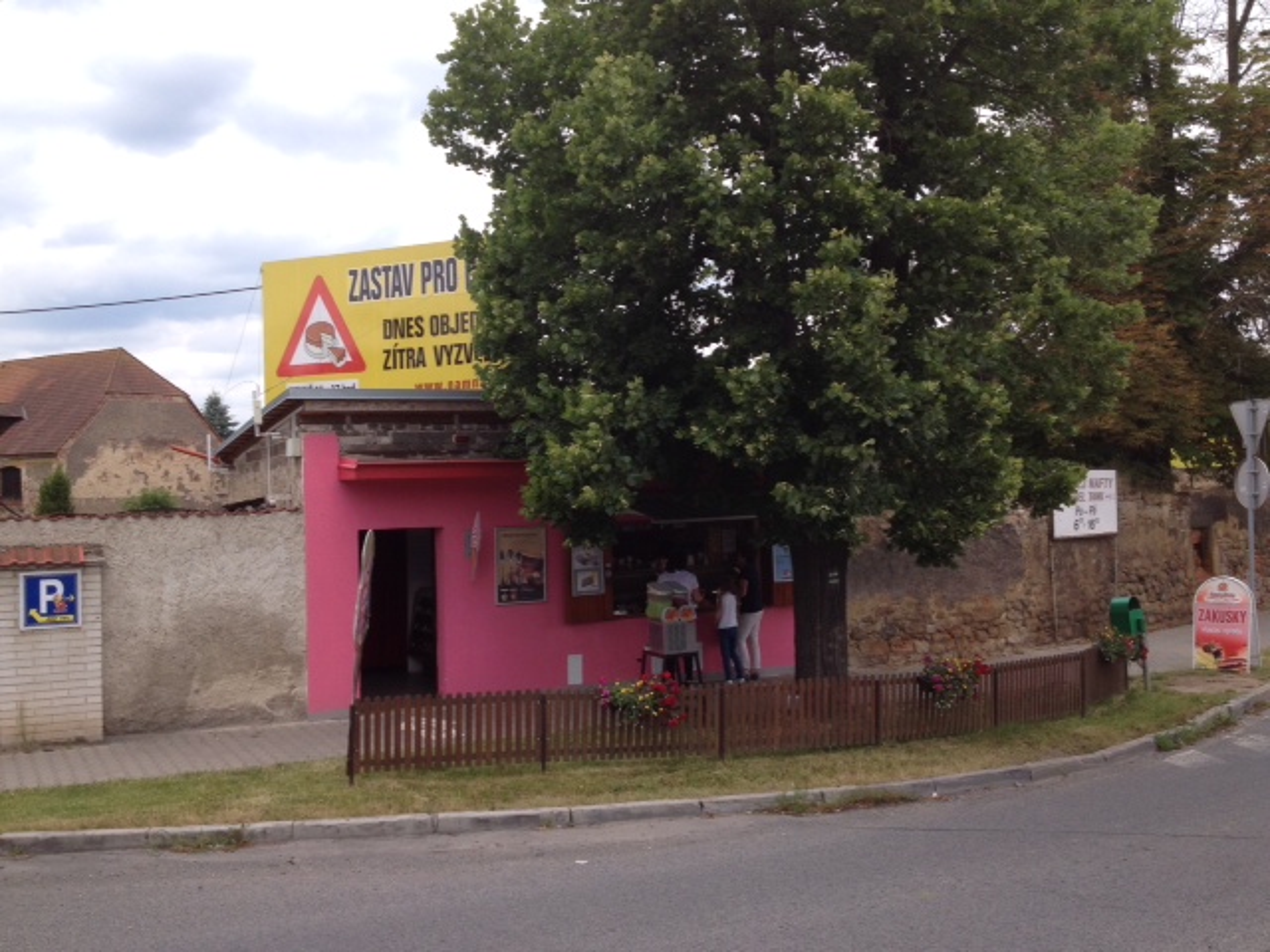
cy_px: 476
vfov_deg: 40.7
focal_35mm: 35
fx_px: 1284
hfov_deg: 52.6
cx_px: 635
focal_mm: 4.28
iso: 50
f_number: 2.4
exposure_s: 1/986
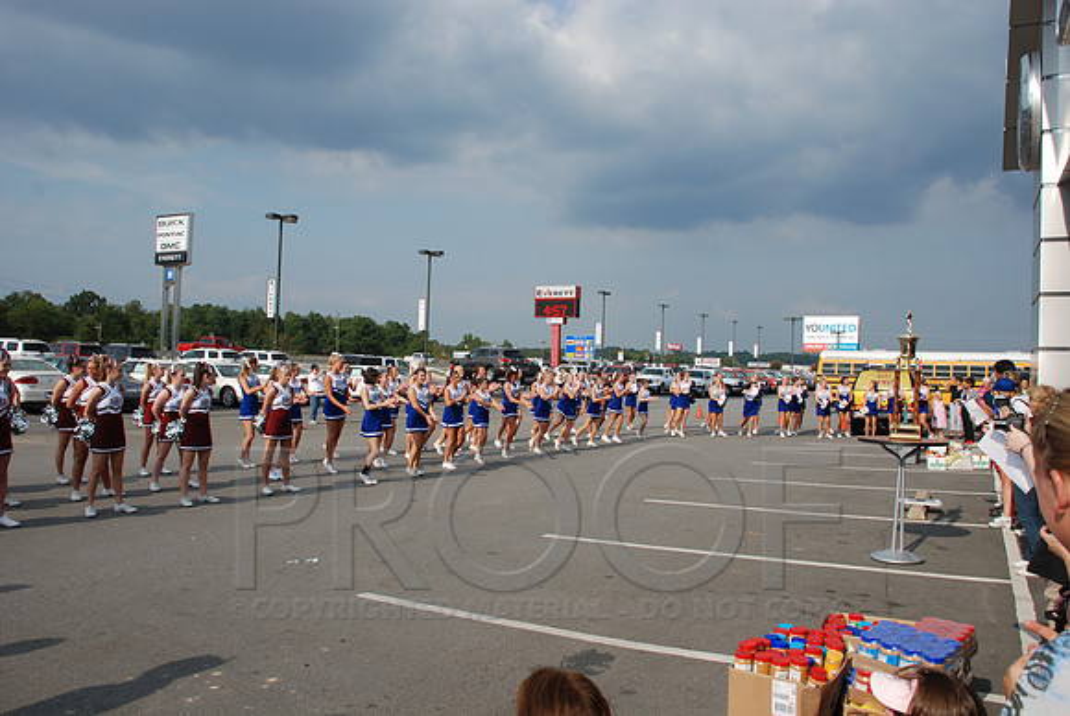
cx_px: 535
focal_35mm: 27
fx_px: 803
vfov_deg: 48.0
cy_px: 358
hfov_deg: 67.3
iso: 100
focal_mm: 18
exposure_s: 1/250
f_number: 8
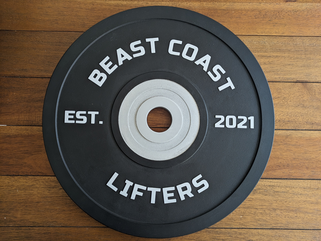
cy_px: 120
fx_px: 232
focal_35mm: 25
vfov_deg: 54.9
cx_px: 160
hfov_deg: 69.4
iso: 83
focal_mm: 5.43
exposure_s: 1/24
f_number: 1.89
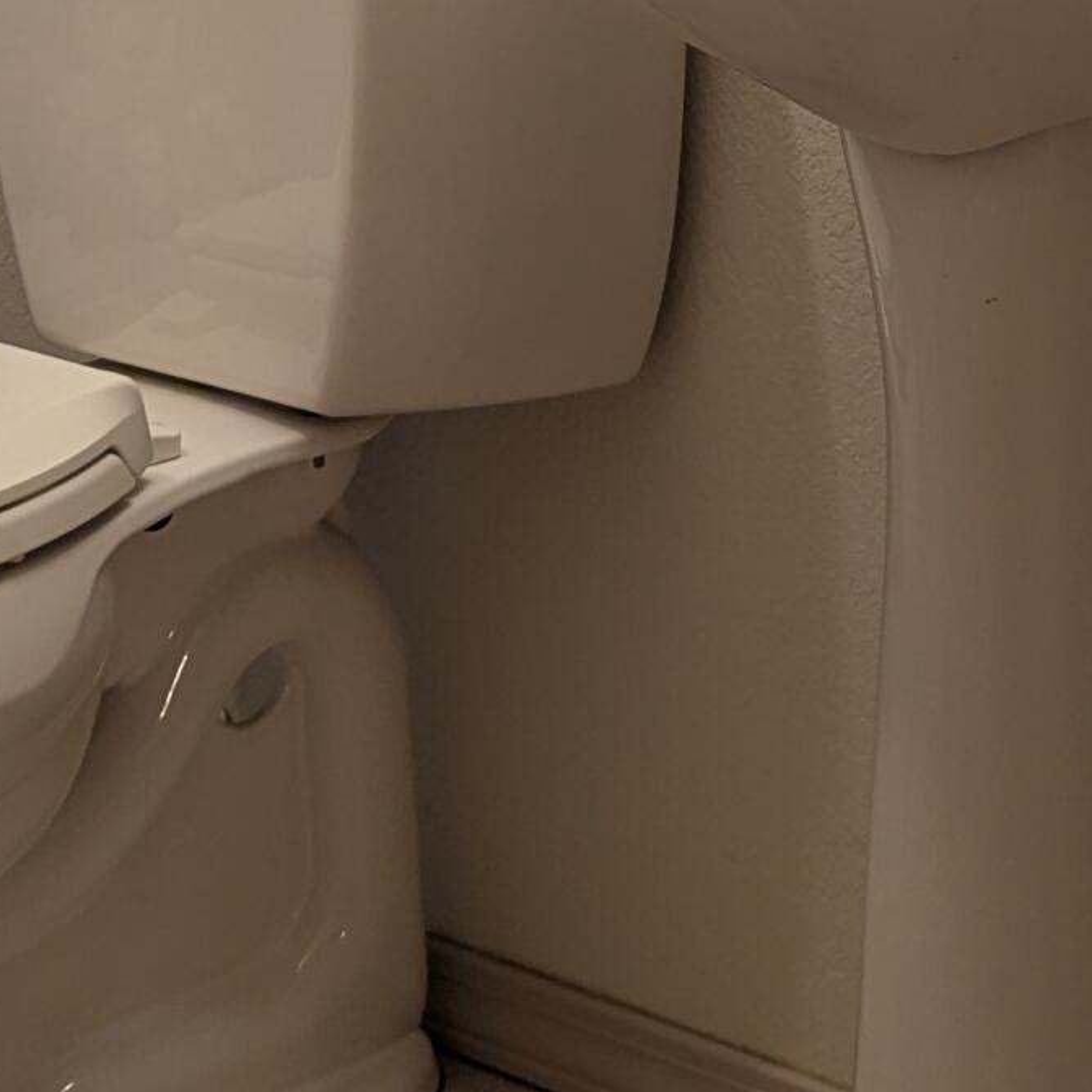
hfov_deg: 18.3
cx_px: 529
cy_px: -378
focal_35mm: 95
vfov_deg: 17.1
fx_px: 3391
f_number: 1.85
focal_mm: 6.81
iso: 230
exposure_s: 1/60
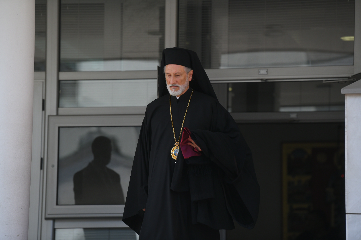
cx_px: 180
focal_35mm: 200
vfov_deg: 6.9
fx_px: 2005
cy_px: 120
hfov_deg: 10.3
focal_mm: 200
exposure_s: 1/1000
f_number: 4
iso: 400
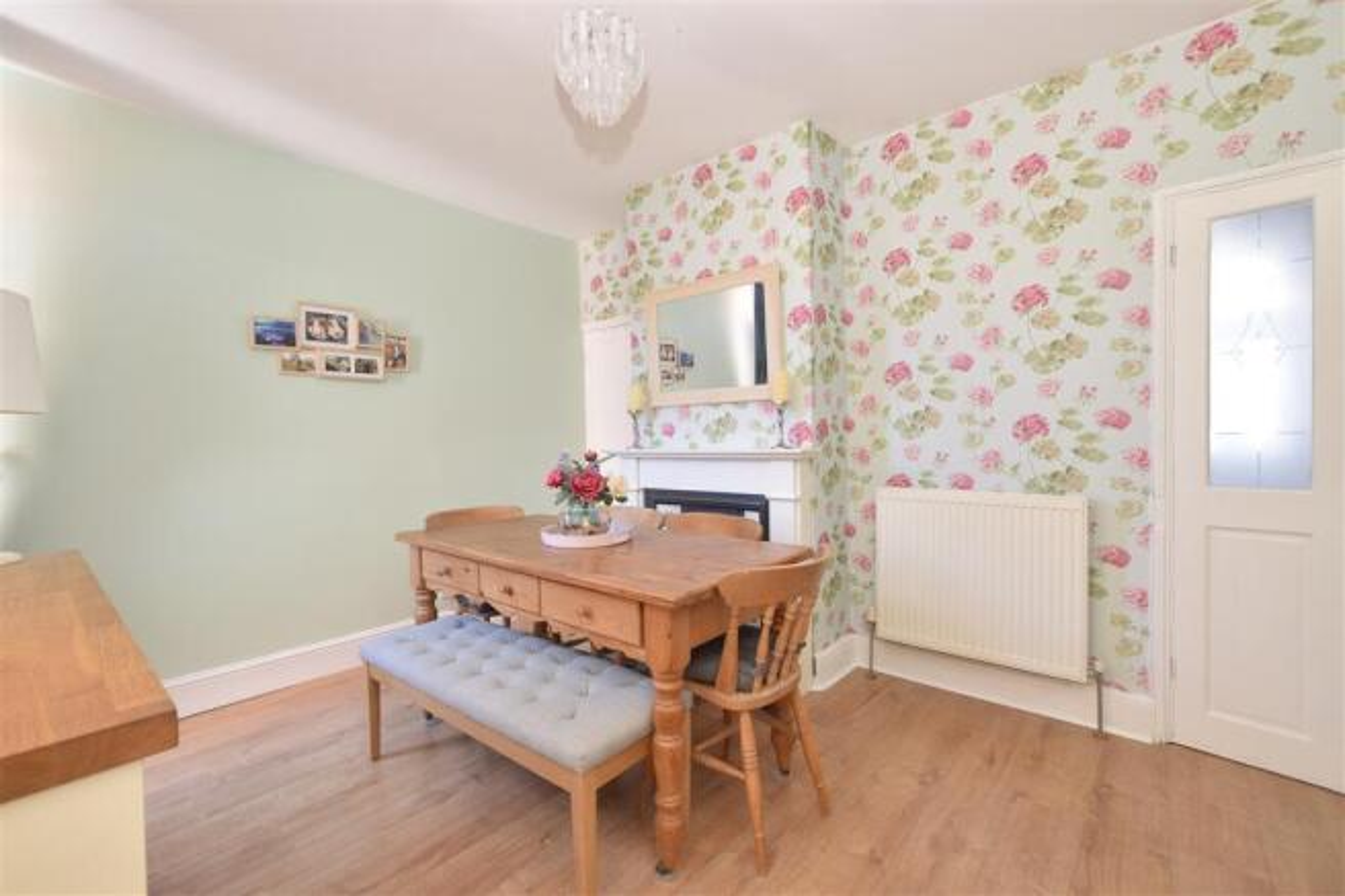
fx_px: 560
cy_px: 448
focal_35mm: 15
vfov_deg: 77.3
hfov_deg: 100.4
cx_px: 672
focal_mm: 10
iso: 500
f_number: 9
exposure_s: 1/10
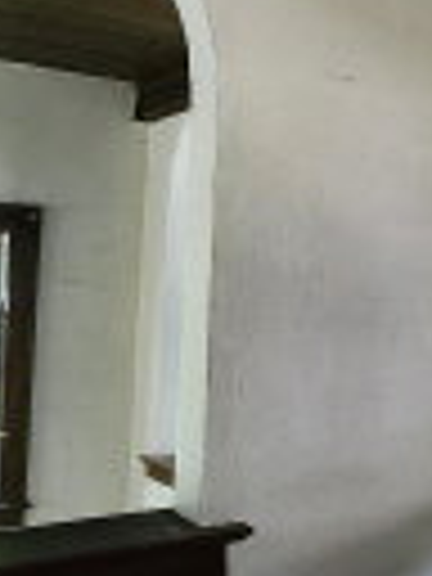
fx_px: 865
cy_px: 261
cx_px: 612
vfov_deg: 36.8
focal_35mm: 52
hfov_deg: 23.5
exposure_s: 1/40
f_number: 2.2
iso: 320
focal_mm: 1.74
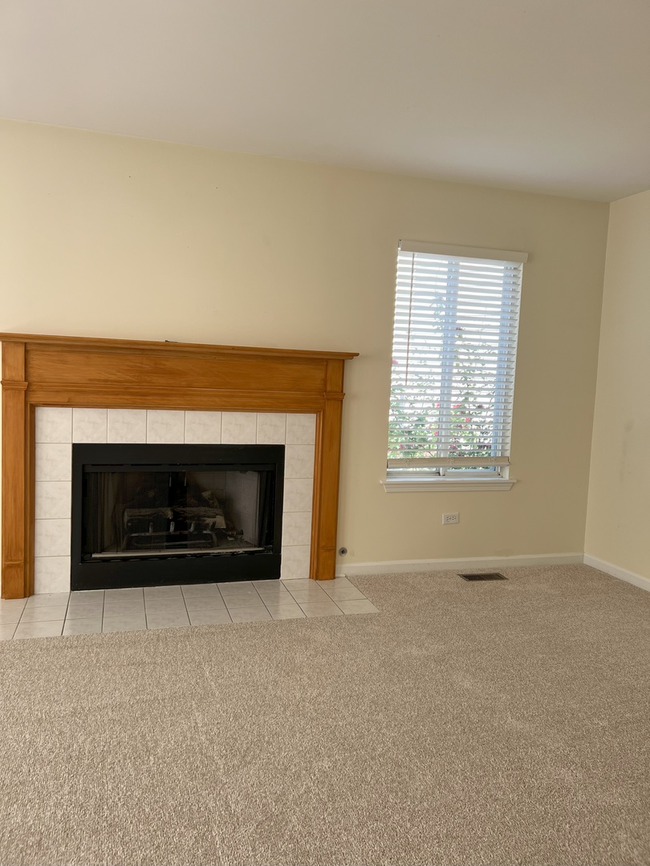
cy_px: 433
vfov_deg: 67.3
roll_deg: -0.9
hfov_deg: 53.1
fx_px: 651
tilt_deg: -3.8
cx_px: 325
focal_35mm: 26
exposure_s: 1/194
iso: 40
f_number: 1.5
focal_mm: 5.7
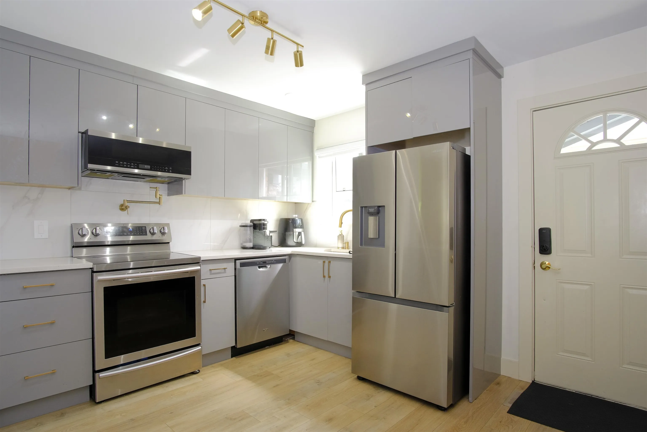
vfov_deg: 67.4
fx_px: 323
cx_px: 324
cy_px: 216
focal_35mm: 18
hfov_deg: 90.0
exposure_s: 1/8
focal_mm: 12
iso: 400
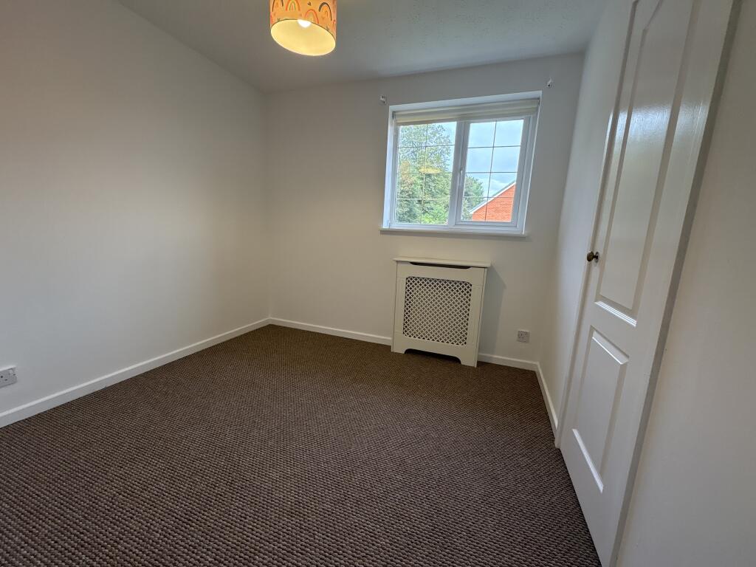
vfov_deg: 85.7
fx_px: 306
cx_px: 378
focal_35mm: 14
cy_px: 284
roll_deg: -2.7
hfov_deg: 102.1
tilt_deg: -8.9
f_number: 2.2
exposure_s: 1/99
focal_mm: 2.22
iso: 160
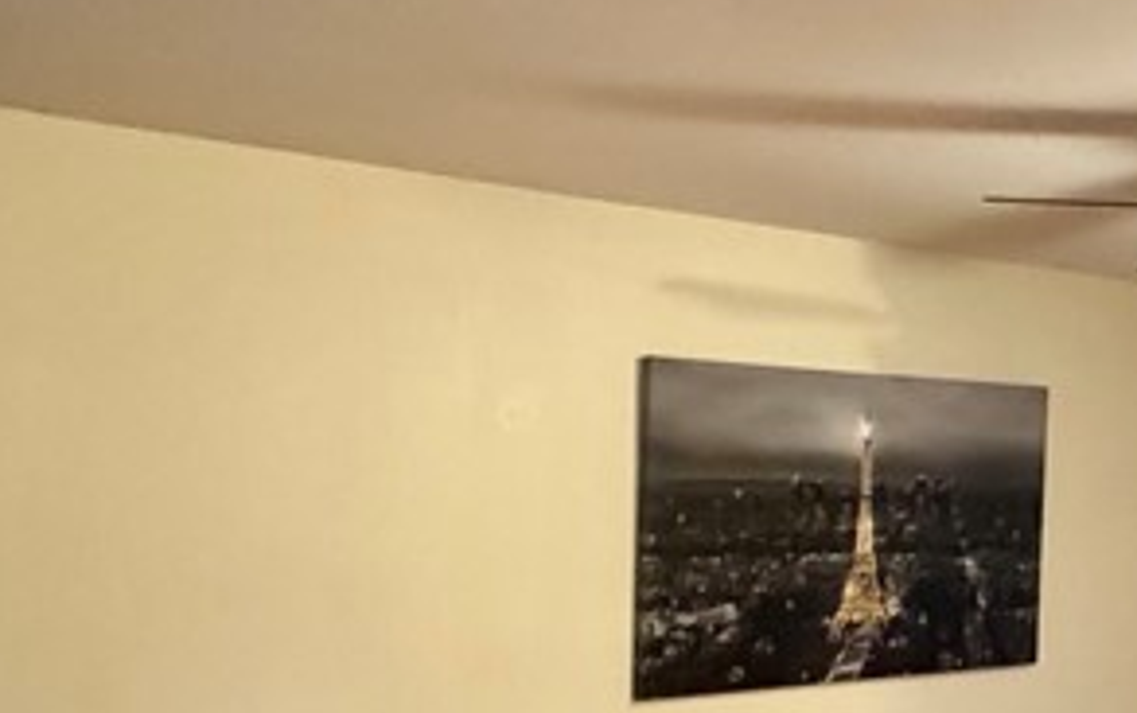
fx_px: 1613
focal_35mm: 52
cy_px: 499
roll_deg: -2.4
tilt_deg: -2.3
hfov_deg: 37.2
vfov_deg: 24.7
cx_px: 946
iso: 1250
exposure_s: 1/60
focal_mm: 2.22
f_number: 2.2
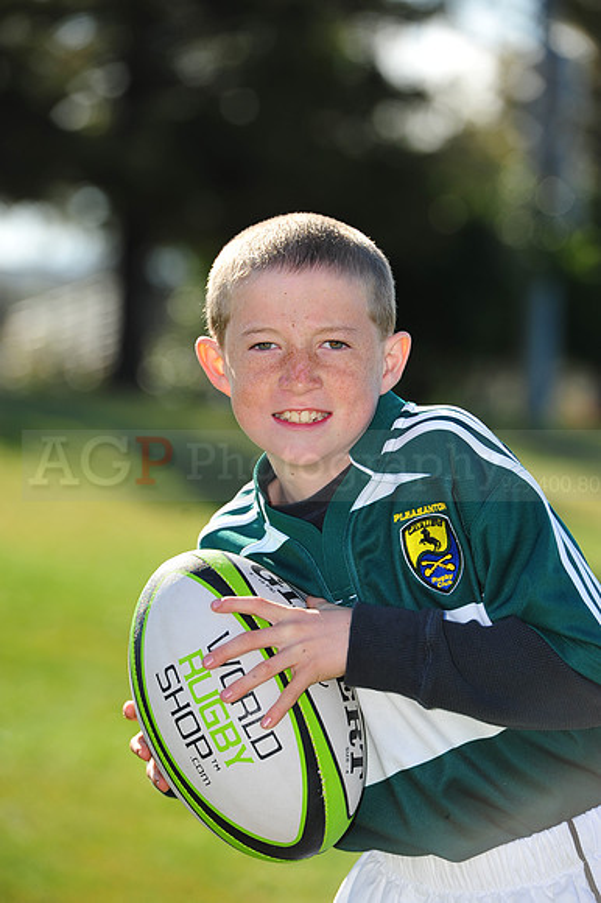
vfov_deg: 10.3
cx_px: 300
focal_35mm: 200
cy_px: 452
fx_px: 5014
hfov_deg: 6.9
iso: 200
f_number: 5
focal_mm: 200
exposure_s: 1/500
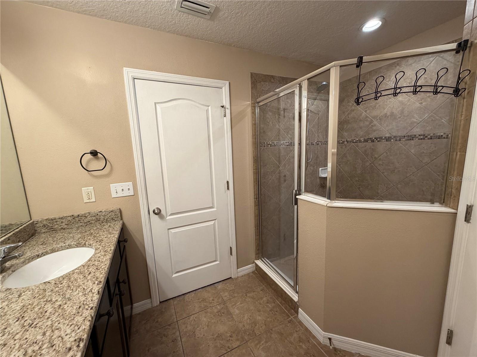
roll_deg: +2.8
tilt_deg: -8.6
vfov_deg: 85.7
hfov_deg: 102.1
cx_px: 238
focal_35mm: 14
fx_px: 193
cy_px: 178
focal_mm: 2.22
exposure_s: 1/120
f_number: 2.2
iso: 250
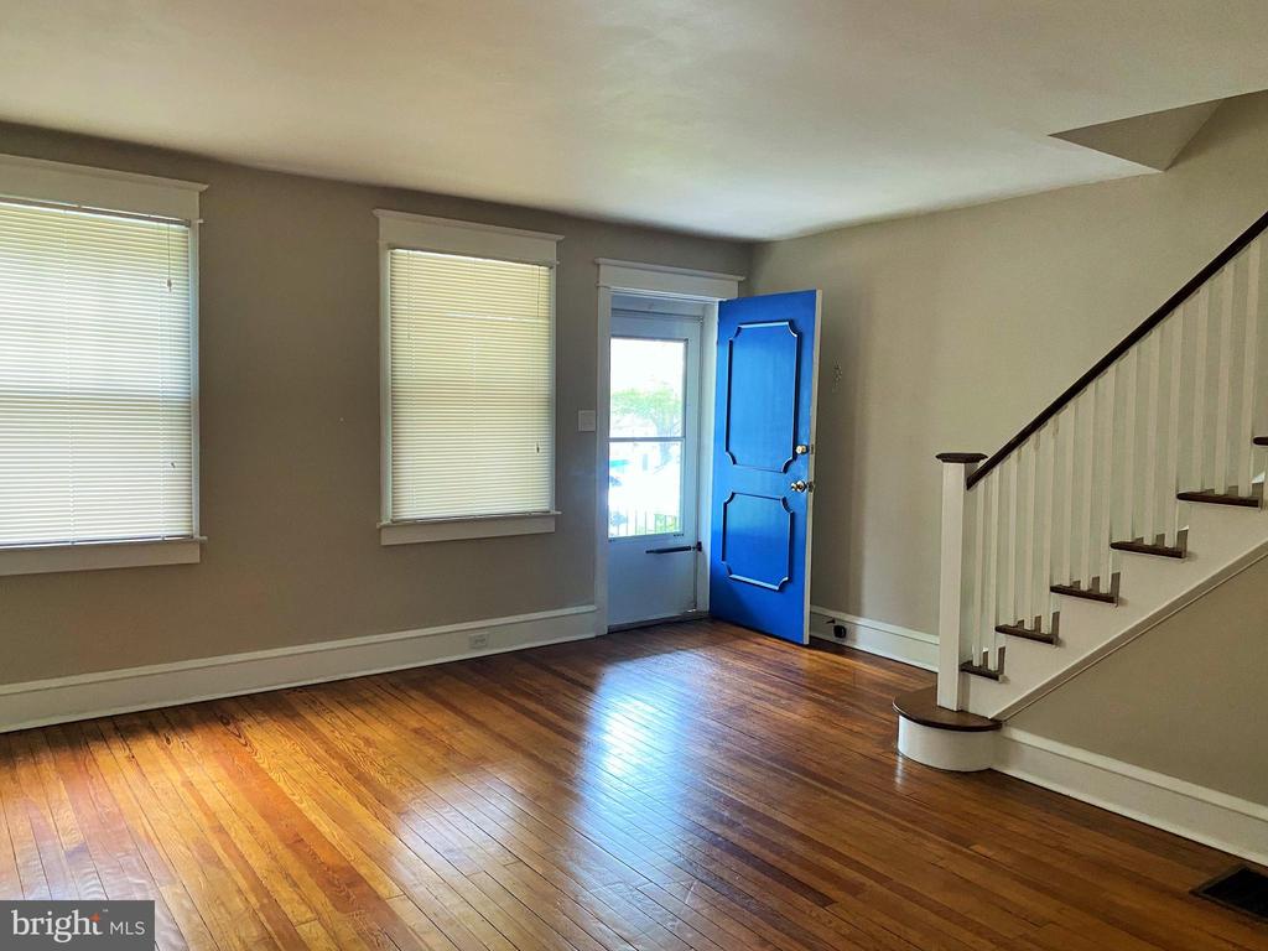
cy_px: 476
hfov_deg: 67.3
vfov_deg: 53.1
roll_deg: -0.5
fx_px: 952
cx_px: 634
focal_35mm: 26
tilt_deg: -4.7
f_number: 1.8
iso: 250
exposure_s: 1/60
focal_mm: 4.25
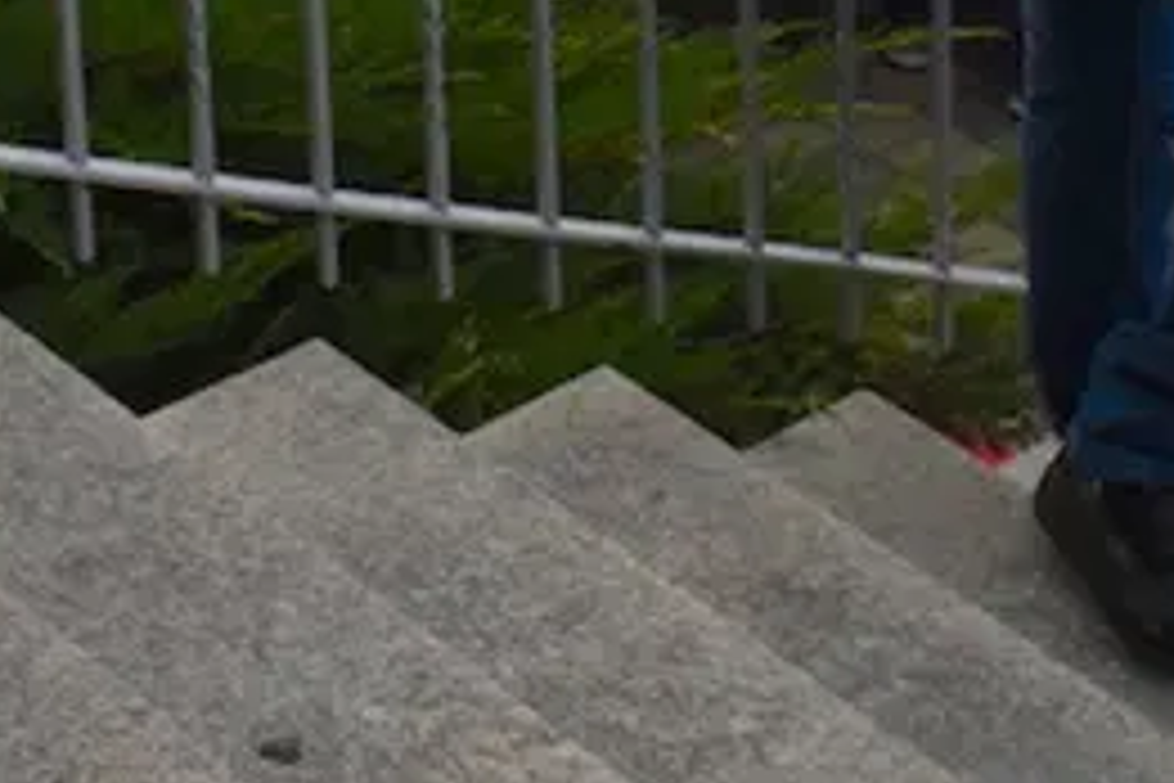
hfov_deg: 13.0
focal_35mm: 152
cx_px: 1556
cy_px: -882
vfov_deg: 8.5
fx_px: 4957
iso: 560
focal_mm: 22
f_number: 13
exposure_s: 1/200
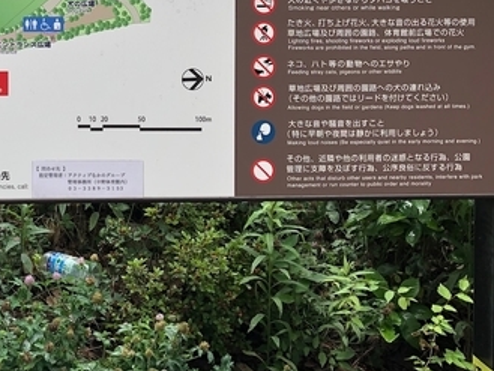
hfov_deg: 27.0
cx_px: 5
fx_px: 971
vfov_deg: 20.7
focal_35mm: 68
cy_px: -21
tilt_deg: -2.0
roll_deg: +1.0
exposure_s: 1/375
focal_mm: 3.99
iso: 20
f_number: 1.8
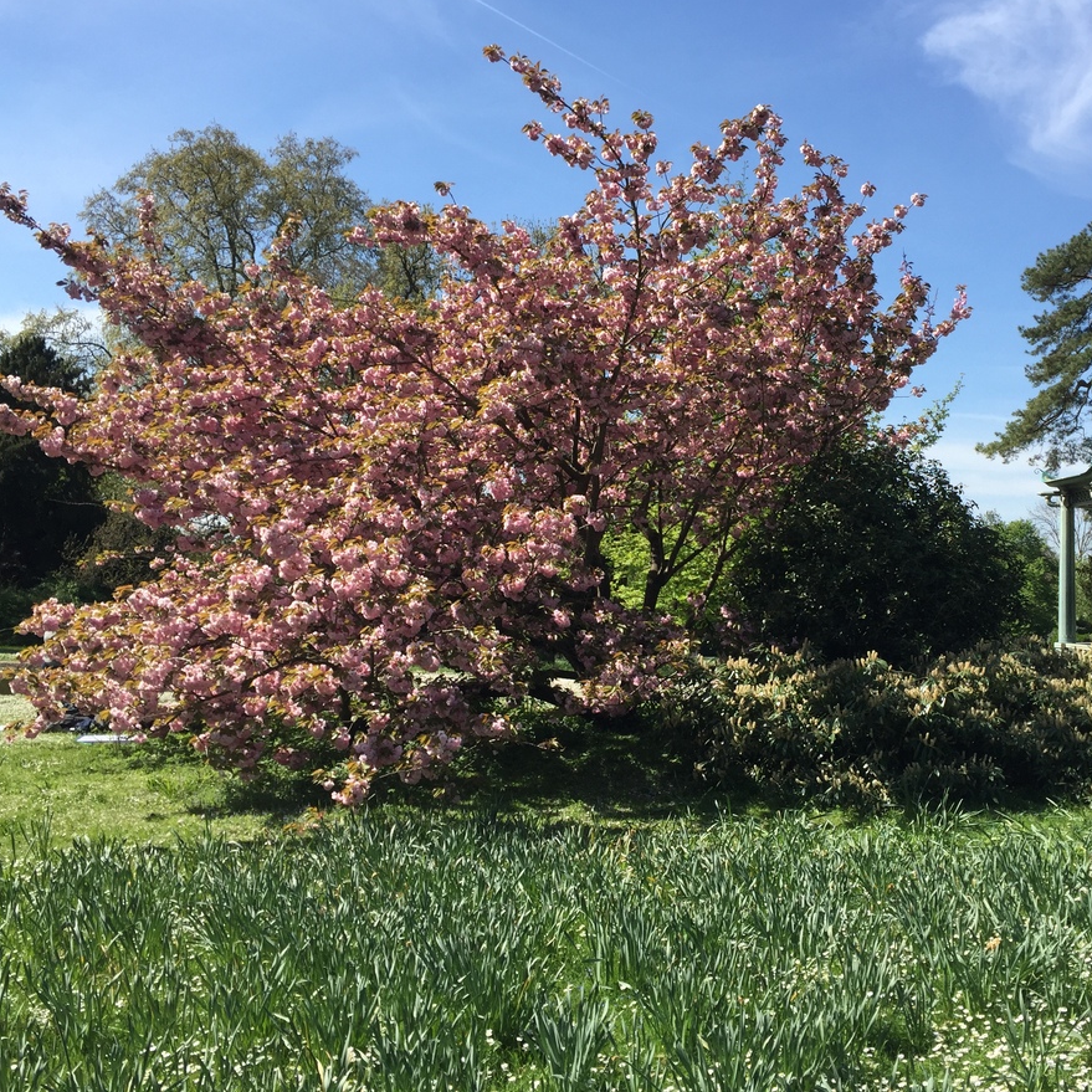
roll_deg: -1.2
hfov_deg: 46.8
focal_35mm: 35
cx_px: 681
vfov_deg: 47.2
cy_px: 534
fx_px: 1249
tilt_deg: +3.6
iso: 32
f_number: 2.2
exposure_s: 1/1412
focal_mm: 4.15
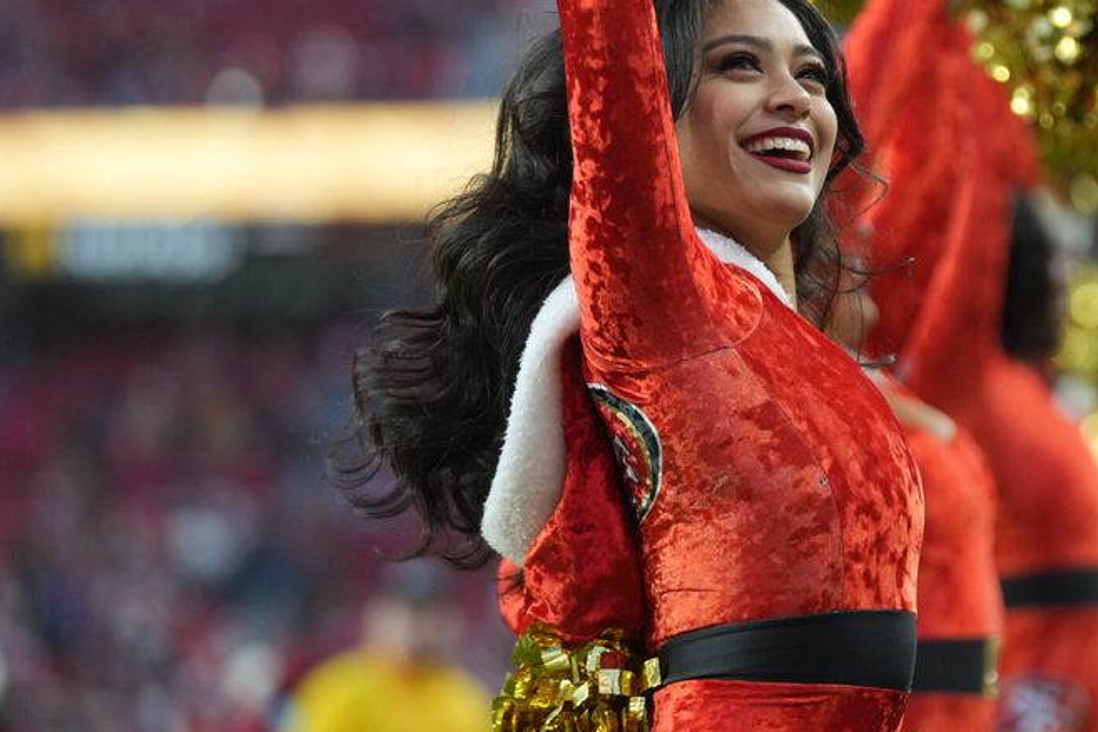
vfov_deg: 5.5
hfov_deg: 8.2
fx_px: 7685
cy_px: 229
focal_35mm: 252
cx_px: 765
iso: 1250
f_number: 2.8
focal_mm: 138
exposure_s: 1/1600
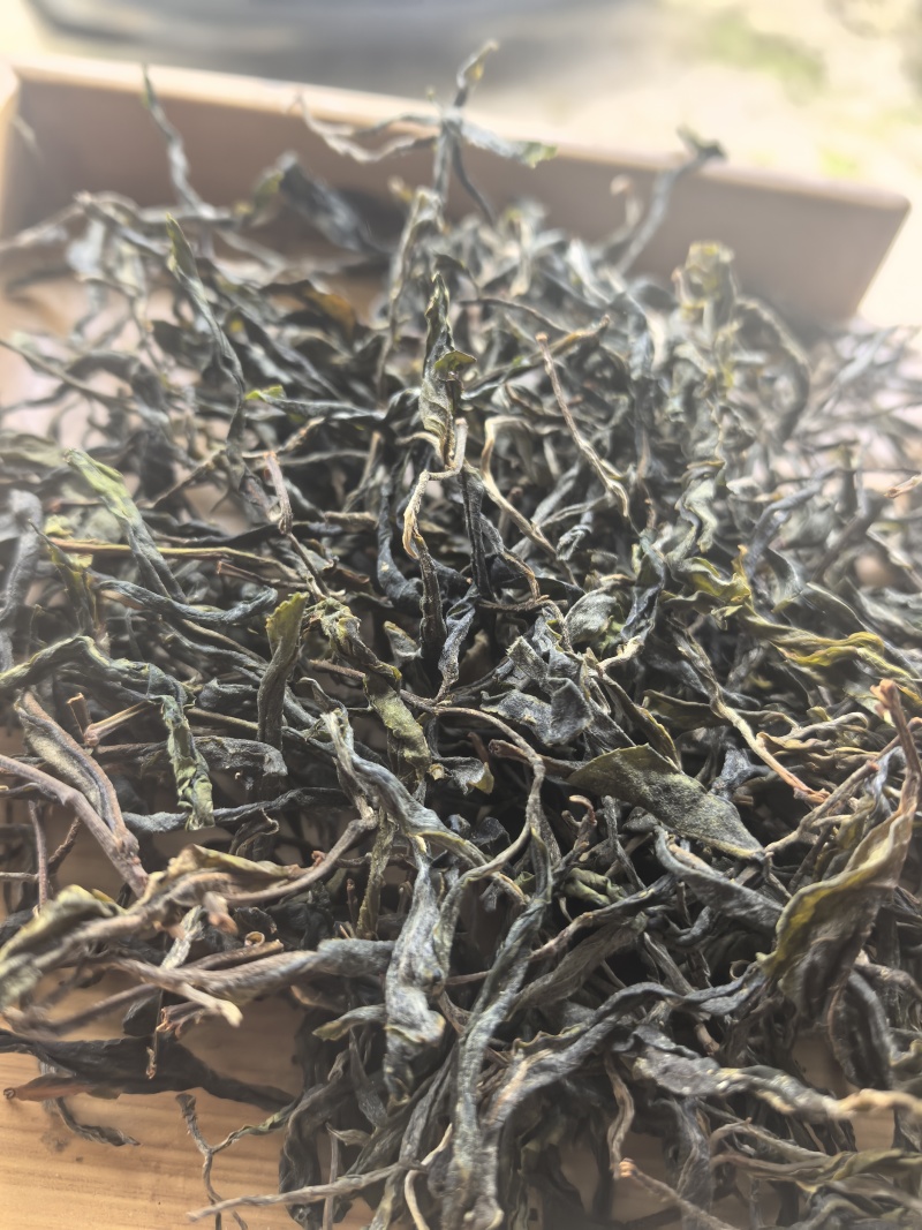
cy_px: 615
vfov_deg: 65.3
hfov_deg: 51.3
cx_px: 461
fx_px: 959
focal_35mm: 27
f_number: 2
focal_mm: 6.98
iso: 200
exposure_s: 1/333
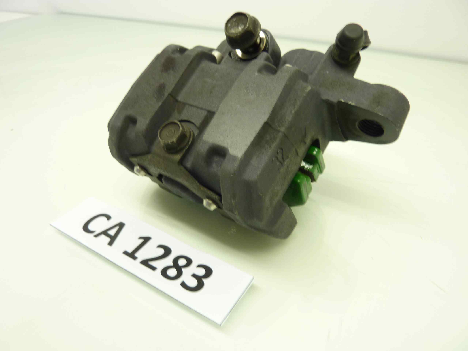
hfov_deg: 69.4
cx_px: 234
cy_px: 176
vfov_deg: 54.9
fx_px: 338
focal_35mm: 25
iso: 80
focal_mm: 4.1
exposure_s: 1/15
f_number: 3.3
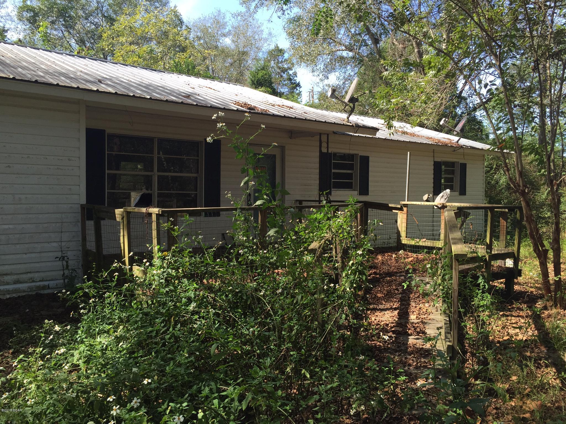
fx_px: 474
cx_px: 283
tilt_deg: -0.7
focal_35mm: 29
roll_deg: -1.0
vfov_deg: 48.2
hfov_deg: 61.7
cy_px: 212
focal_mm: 4.15
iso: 32
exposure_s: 1/482
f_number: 2.2
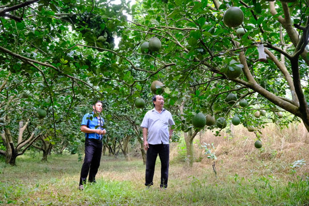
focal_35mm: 35
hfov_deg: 54.4
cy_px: 103
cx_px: 154
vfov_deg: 37.9
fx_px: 300
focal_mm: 23.5
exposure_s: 1/125
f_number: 5.6
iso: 2000
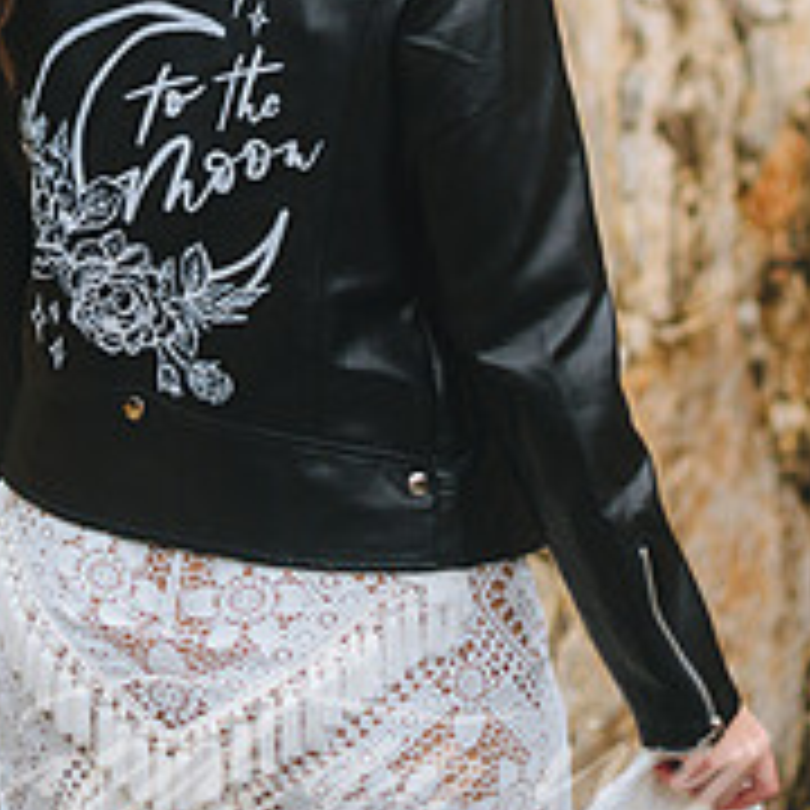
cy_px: -58
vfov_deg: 16.0
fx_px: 2806
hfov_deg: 16.4
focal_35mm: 106
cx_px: 245
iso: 500
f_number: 2
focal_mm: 50
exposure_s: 1/100
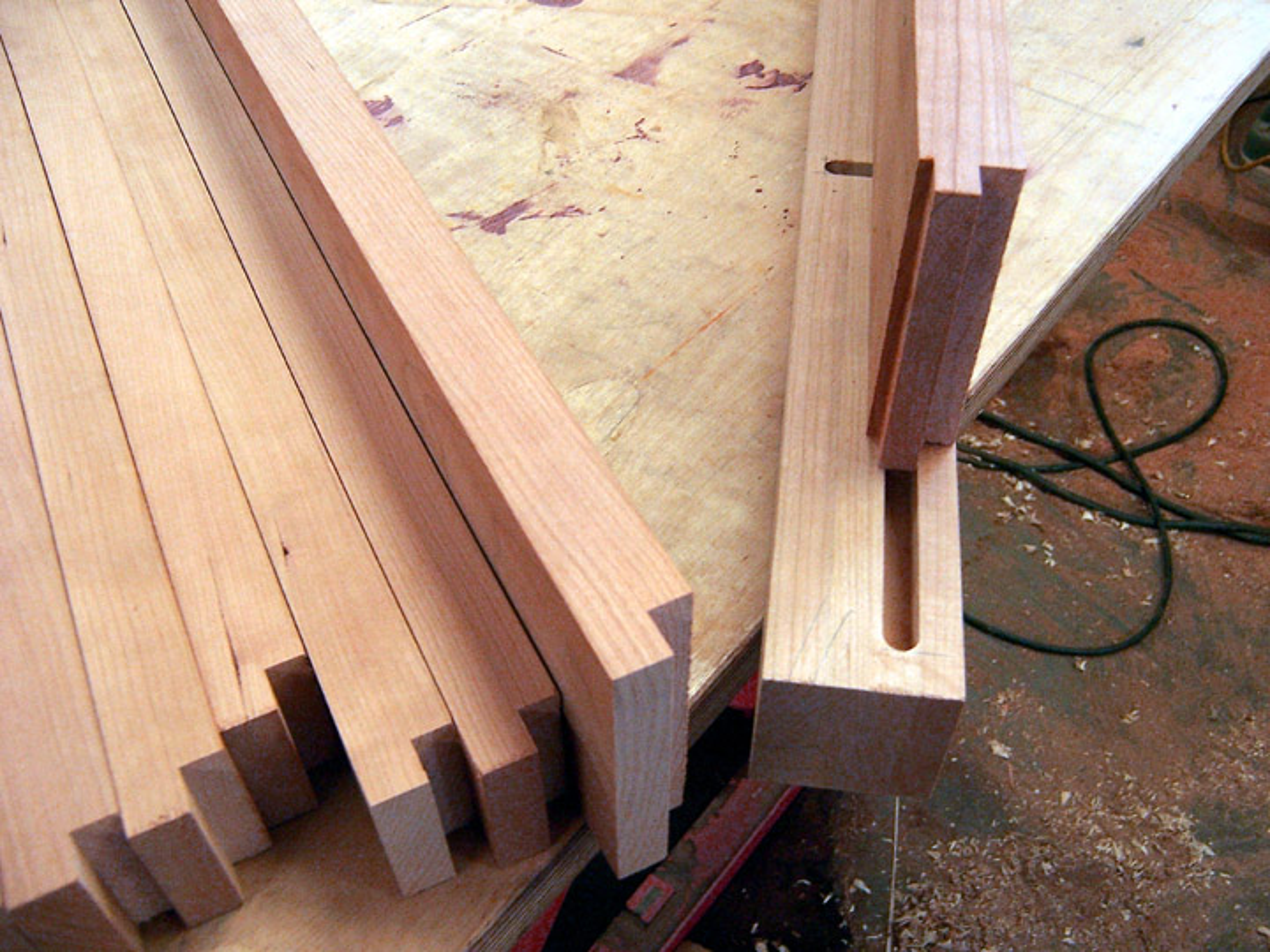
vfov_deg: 42.9
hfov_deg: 55.4
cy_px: 476
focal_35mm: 33
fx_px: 1211
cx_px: 635
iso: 140
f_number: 3.4
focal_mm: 5.5
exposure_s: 1/20
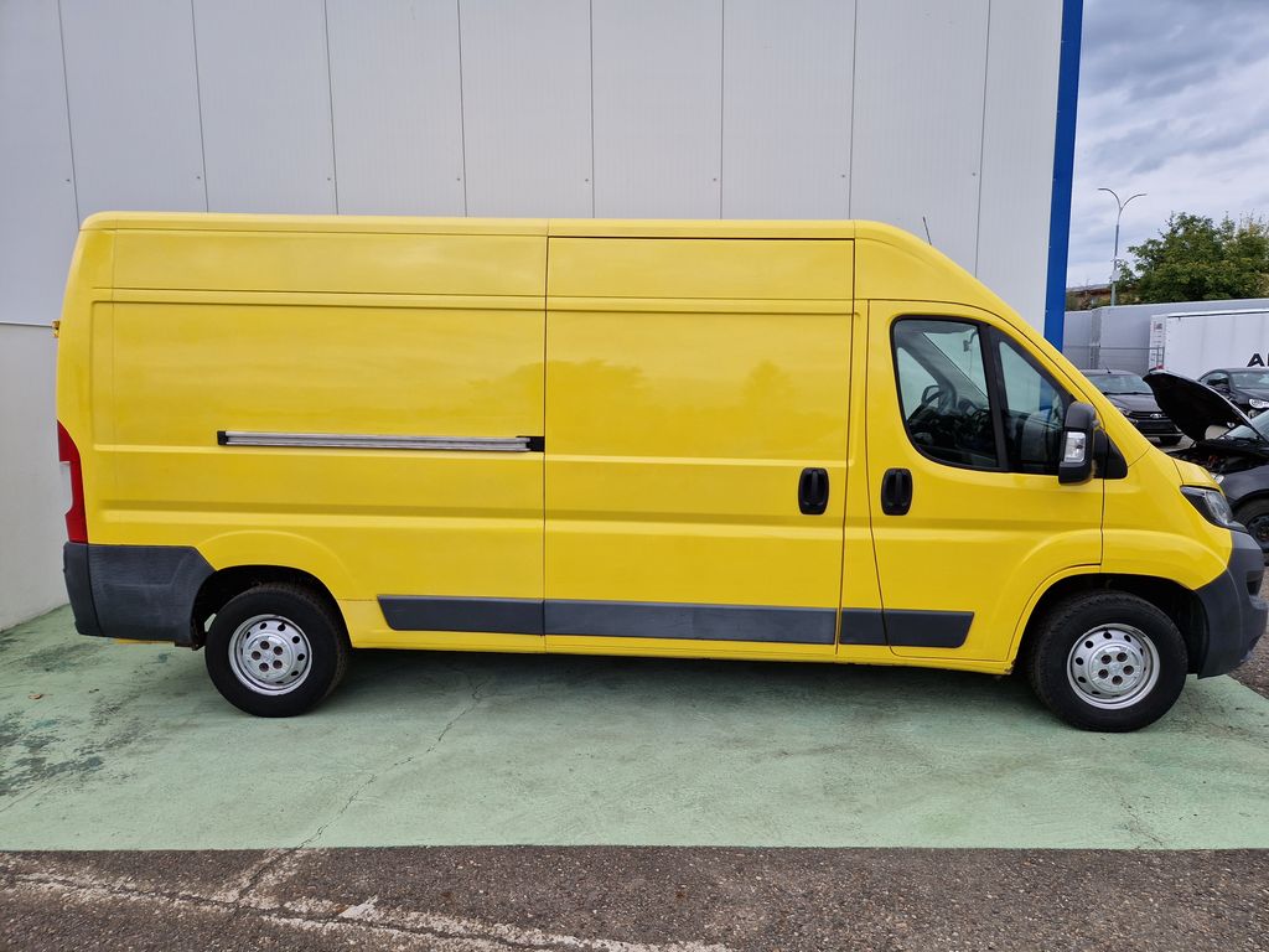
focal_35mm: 23
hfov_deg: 73.9
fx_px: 843
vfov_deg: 58.9
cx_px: 634
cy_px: 476
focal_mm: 5.4
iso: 50
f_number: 1.8
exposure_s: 1/1064
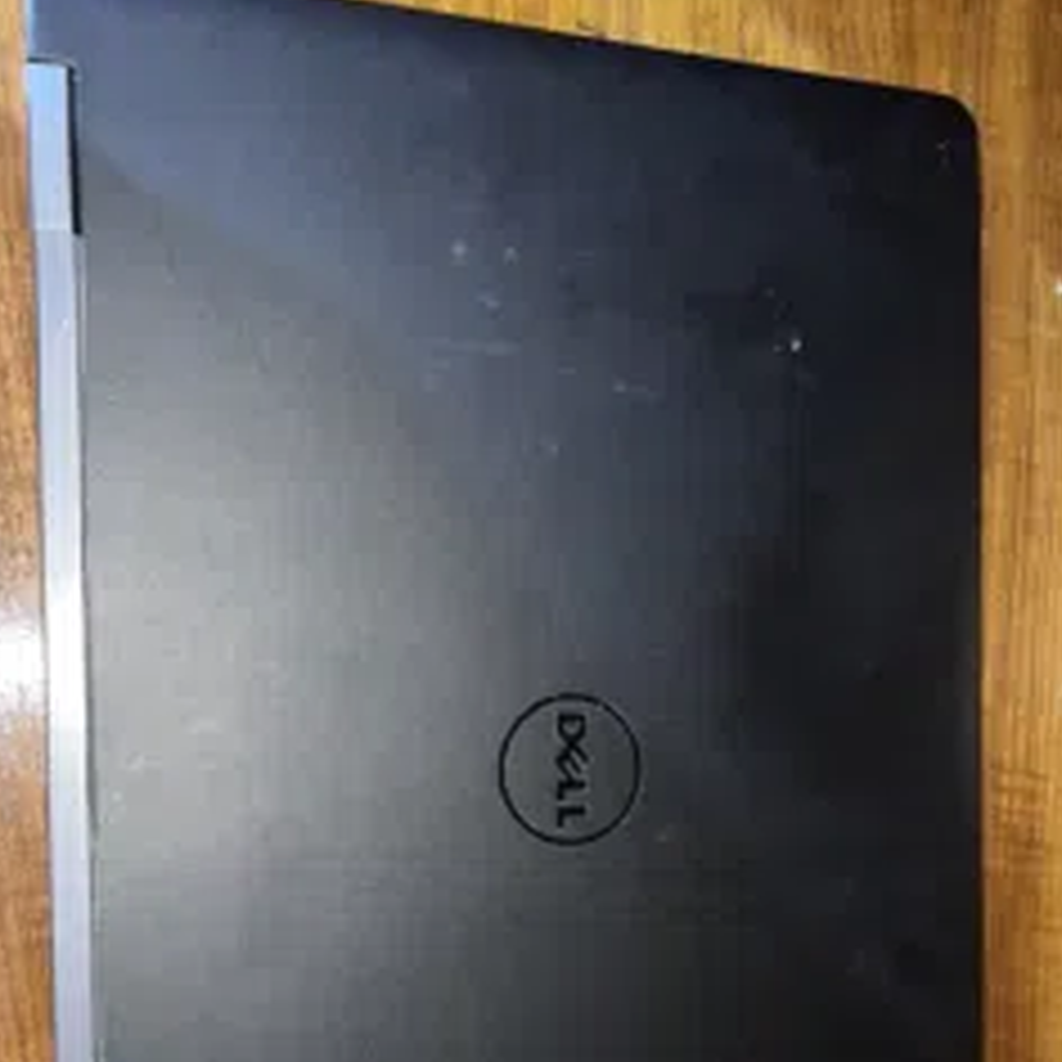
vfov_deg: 42.0
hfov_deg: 42.8
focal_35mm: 39
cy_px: 752
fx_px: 1354
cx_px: 567
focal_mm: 5.7
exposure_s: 1/4
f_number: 1.5
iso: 50
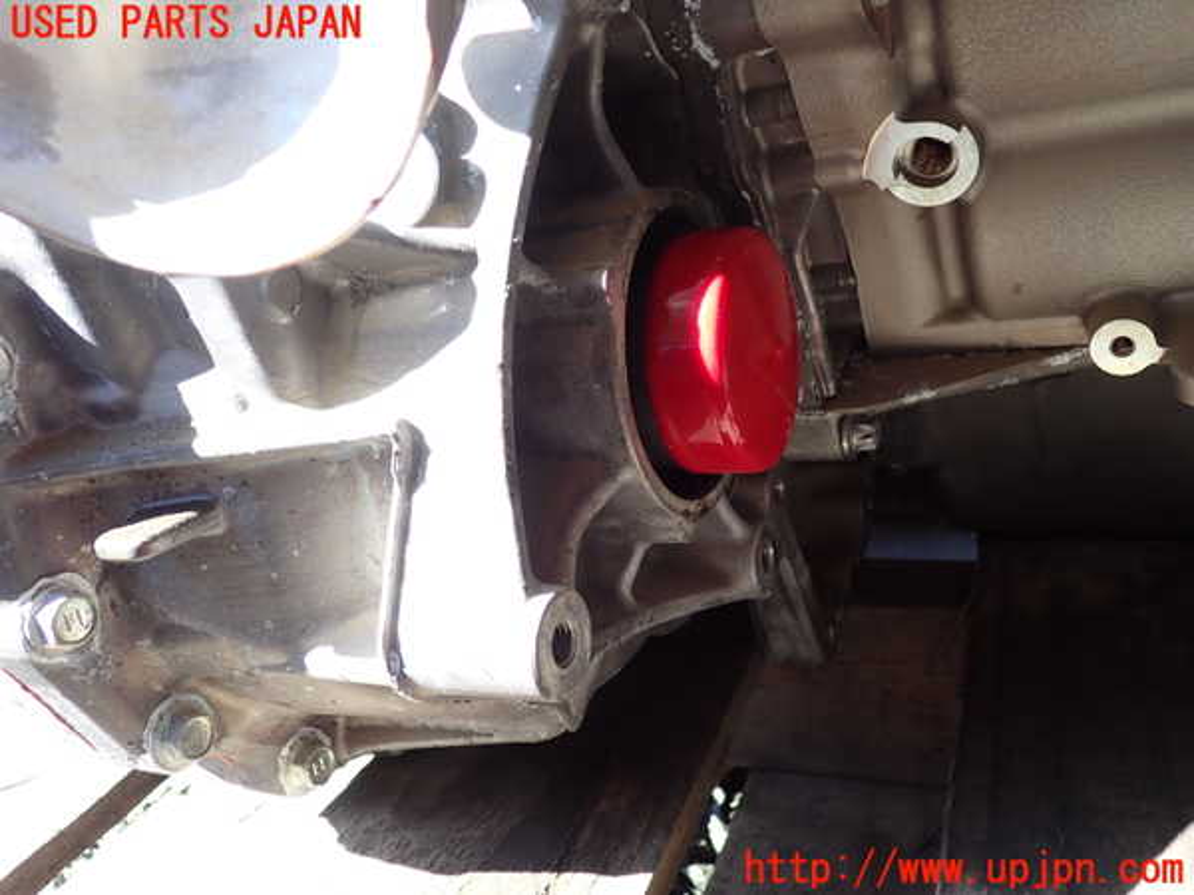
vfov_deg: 46.8
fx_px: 1035
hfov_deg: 60.0
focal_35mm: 30
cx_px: 597
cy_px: 448
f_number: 2.3
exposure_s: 1/160
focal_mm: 5.4
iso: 100
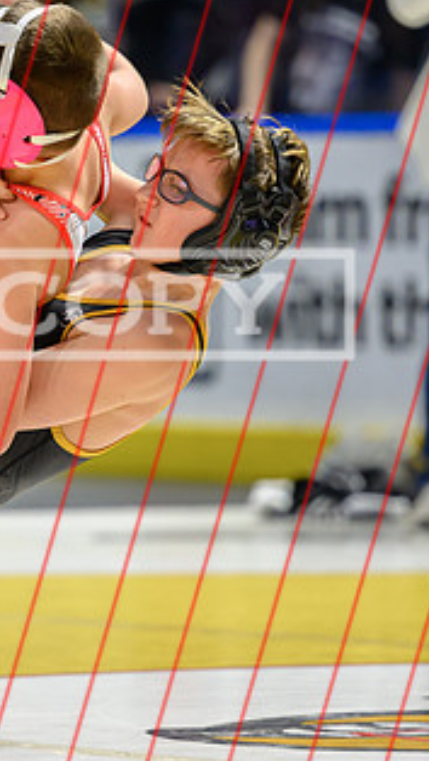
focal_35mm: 339
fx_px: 6845
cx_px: 0
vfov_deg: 6.4
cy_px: 378
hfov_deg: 3.6
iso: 2200
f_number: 2.8
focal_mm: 150
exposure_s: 1/800
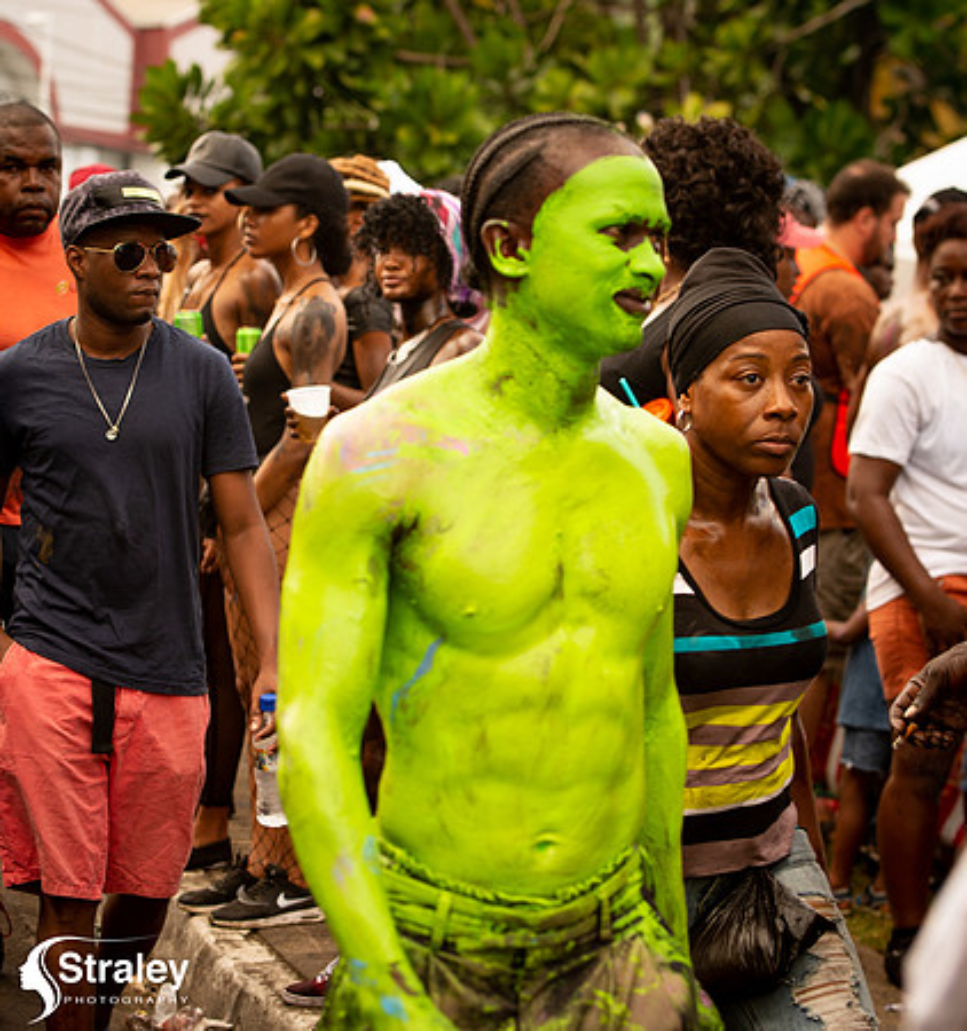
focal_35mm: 111
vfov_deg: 16.2
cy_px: 451
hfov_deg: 15.2
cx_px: 360
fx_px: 3631
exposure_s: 1/320
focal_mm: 75
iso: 360
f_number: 5
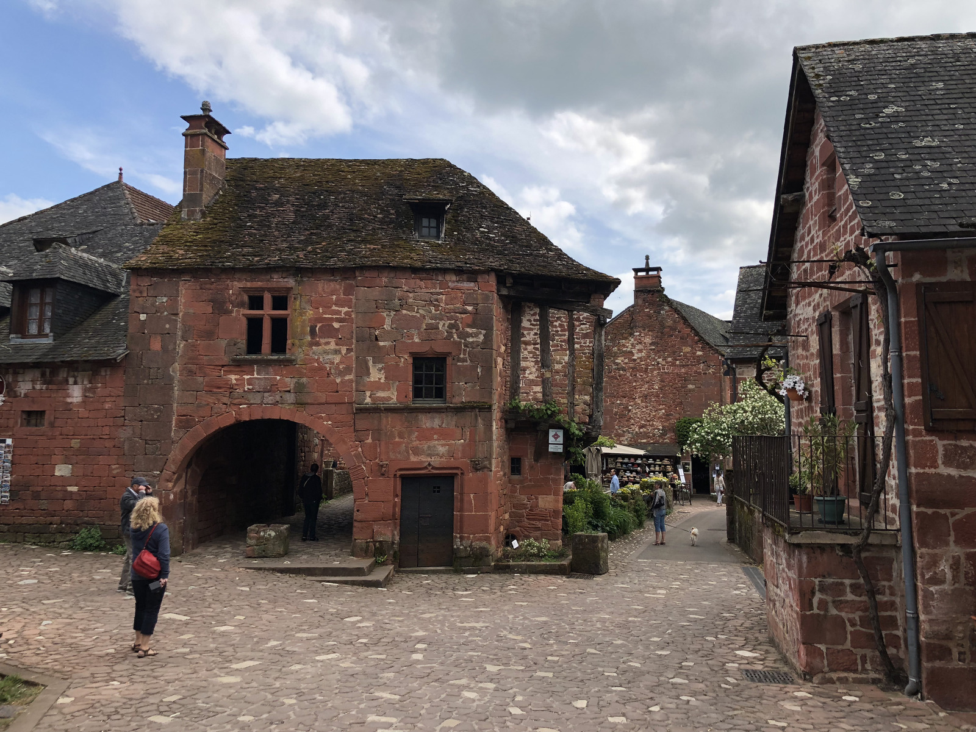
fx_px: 789
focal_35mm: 28
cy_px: 366
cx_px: 488
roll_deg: -0.1
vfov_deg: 49.7
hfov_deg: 63.4
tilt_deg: +5.3
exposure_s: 1/1297
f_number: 1.8
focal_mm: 4
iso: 20
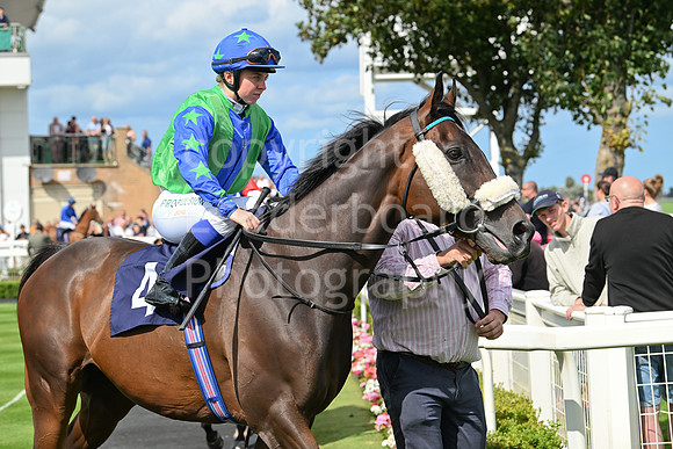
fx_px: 1683
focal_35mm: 90
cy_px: 224
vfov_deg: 15.2
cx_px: 336
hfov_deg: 22.6
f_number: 5.6
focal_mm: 90
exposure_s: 1/2500
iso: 500
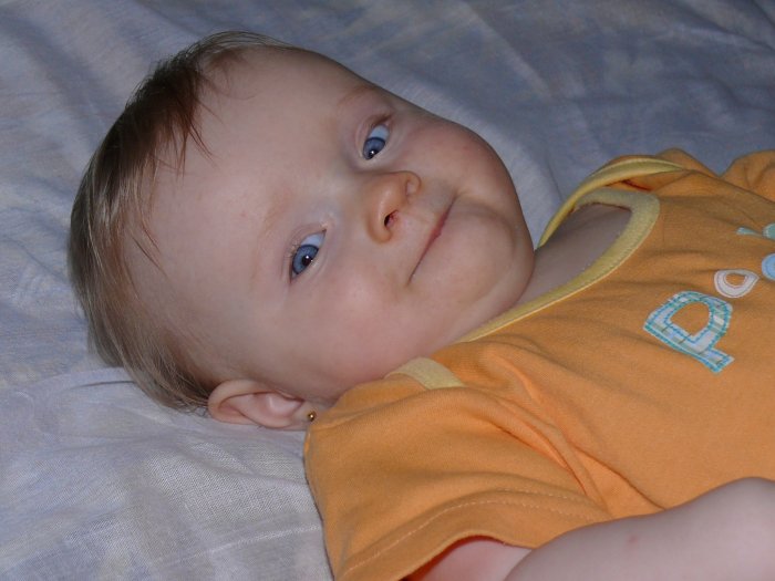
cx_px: 388
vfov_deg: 16.6
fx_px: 1993
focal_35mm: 89
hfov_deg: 22.0
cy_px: 290
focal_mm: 12.5
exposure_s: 1/30
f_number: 3.2
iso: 100
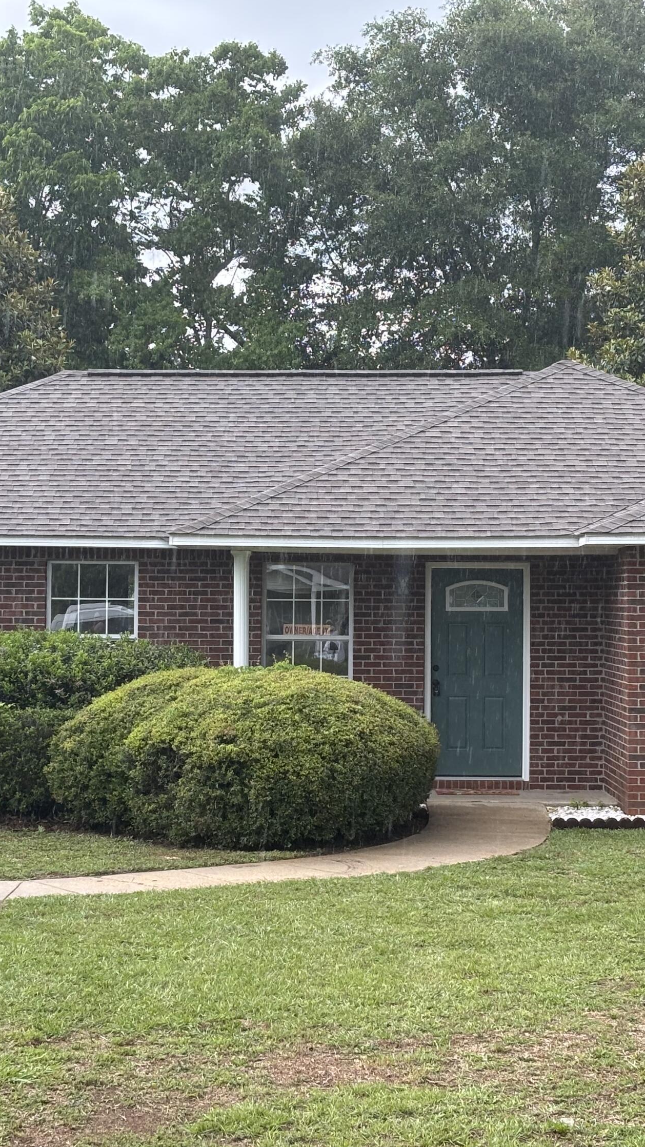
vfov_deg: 27.9
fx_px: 2310
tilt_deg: +1.7
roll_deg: -0.4
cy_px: 574
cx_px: 340
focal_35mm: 76
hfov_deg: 15.9
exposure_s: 1/286
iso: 32
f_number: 1.6
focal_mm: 5.96
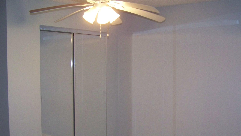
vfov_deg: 25.2
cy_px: 96
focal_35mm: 47
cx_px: 137
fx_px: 300
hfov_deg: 43.6
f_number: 2.8
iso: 200
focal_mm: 5.85
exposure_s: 1/30
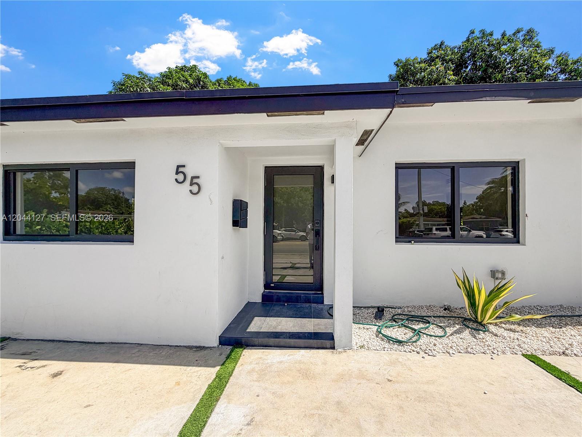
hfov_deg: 102.1
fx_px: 235
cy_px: 218
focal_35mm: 14
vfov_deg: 85.7
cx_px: 291
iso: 20
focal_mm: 2.22
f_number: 2.2
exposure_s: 1/900
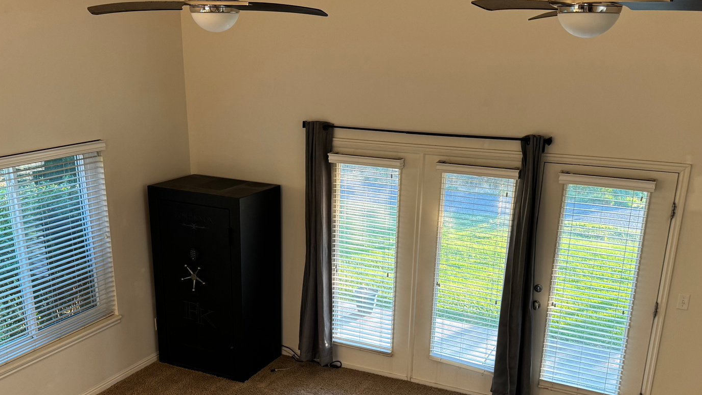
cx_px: 331
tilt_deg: -20.2
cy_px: 294
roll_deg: -1.0
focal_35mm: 39
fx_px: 726
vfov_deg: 29.9
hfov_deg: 51.6
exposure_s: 1/60
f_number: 1.78
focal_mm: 6.76
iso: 125
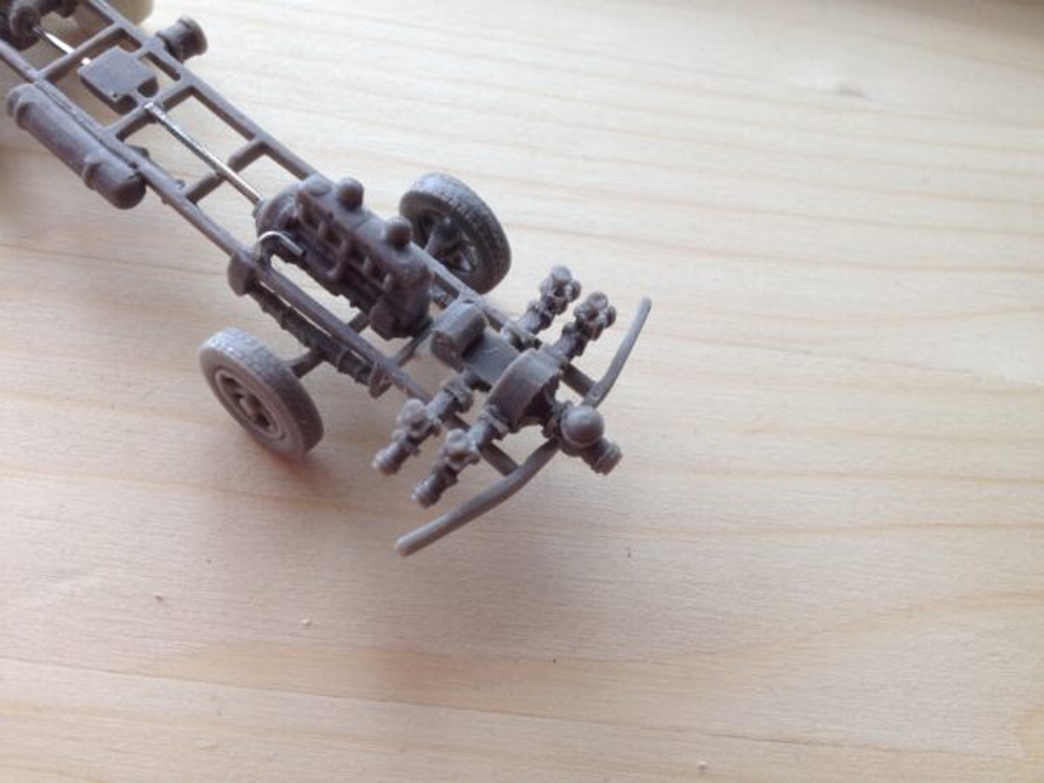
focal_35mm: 35
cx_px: 522
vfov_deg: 40.7
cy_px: 392
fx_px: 1056
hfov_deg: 52.6
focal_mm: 4.28
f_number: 2.4
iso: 64
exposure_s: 1/120
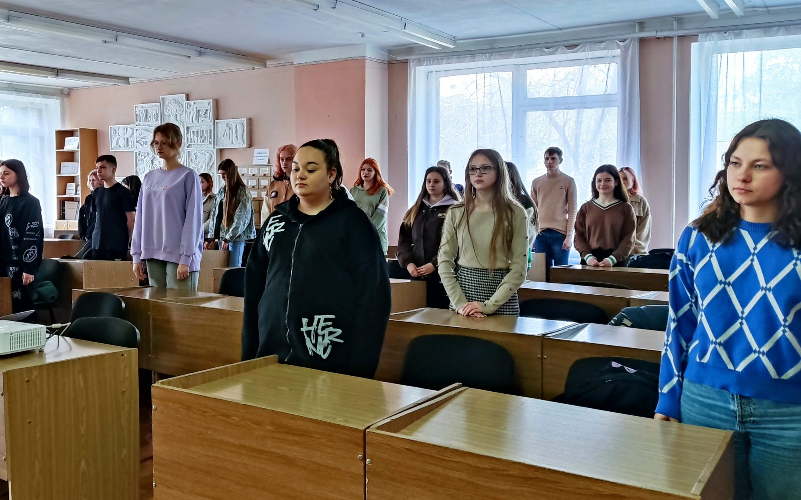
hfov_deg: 56.2
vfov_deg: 37.2
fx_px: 742
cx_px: 315
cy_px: 221
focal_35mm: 34
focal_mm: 4.71
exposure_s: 1/50
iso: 391
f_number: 1.79
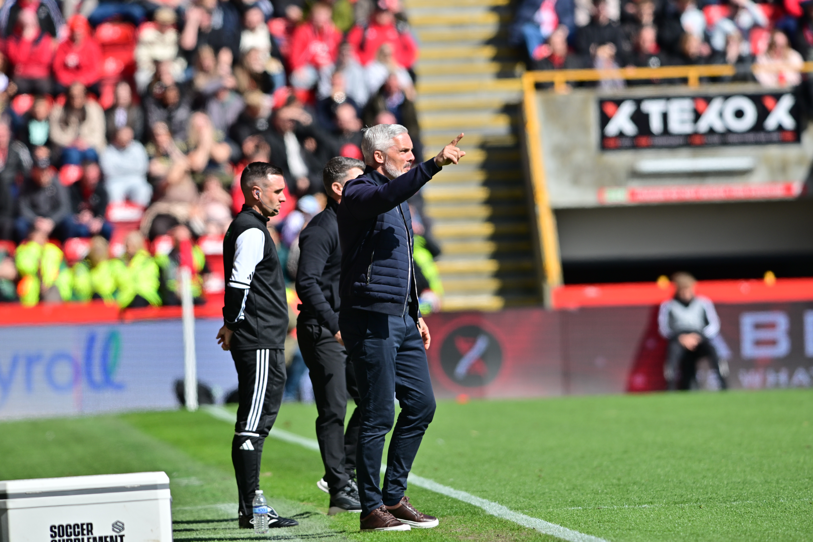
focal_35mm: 500
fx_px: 11291
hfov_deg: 4.1
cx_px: 406
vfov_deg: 2.7
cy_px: 271
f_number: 4.8
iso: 180
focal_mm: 500
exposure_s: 1/1250
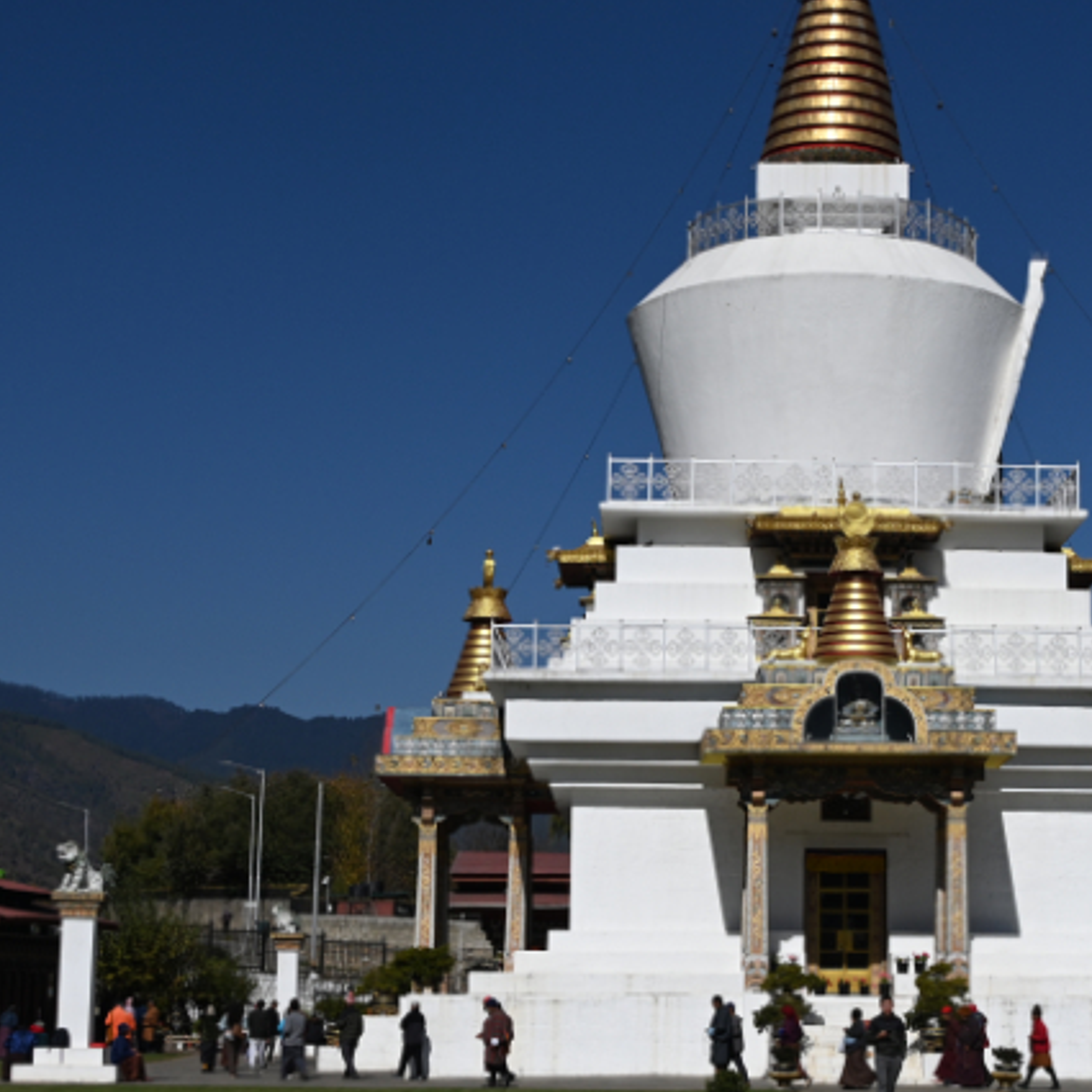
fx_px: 2712
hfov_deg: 22.5
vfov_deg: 22.8
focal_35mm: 76
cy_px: 522
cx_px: 827
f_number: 9
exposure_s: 1/2500
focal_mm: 38
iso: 320
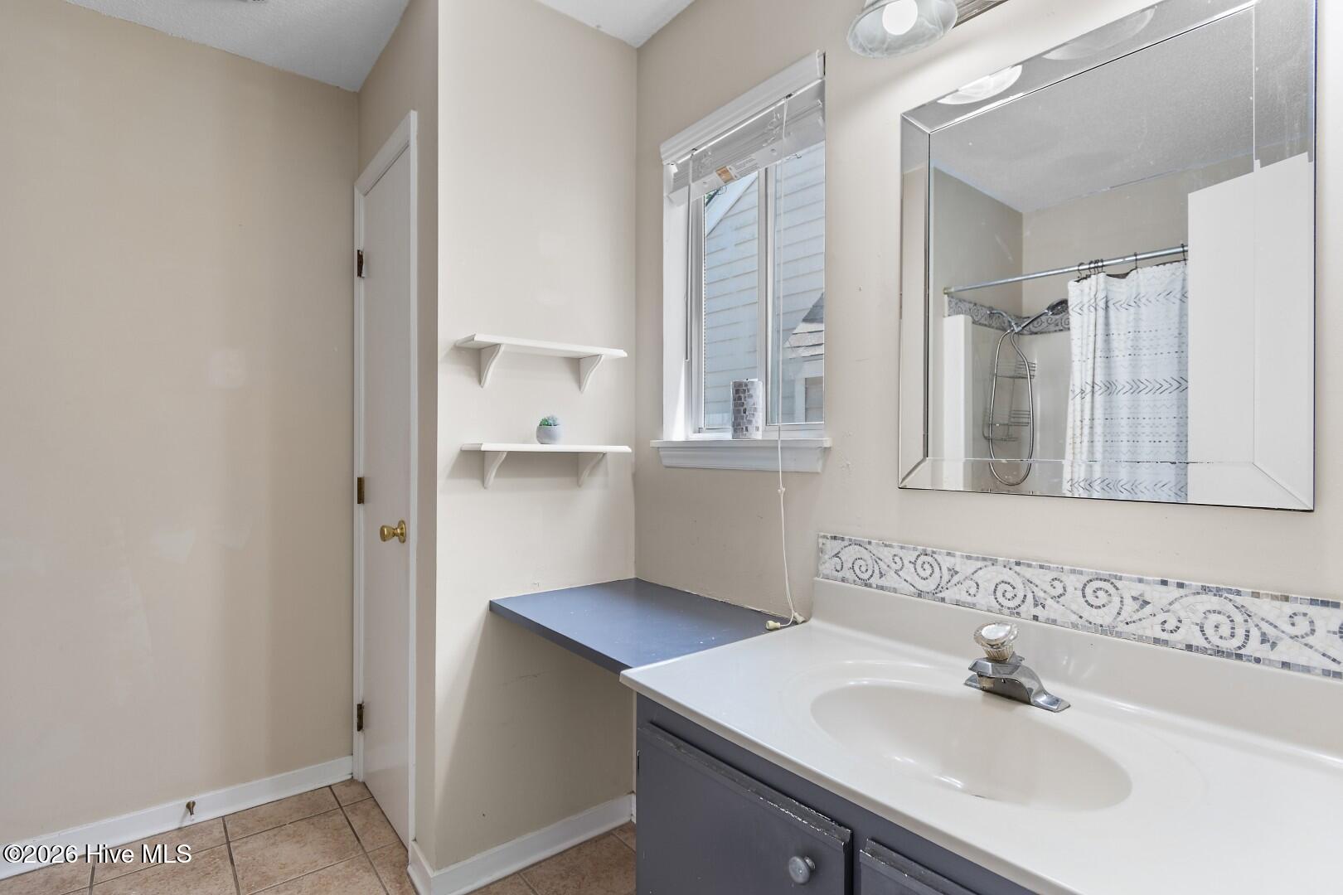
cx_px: 672
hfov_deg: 96.7
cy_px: 448
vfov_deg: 73.7
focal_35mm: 16
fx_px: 597
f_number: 4.8
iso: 100
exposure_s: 1/2.5
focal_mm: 11
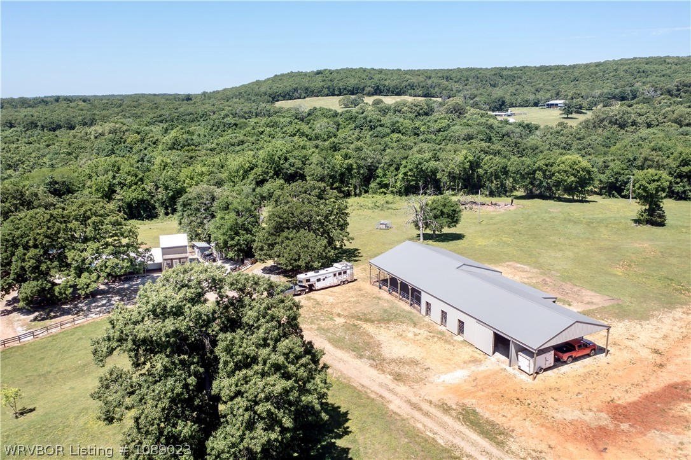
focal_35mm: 28
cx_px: 346
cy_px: 230
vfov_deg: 46.4
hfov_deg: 65.5
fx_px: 537
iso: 100
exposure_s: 1/500
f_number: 2.8
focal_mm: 10.26
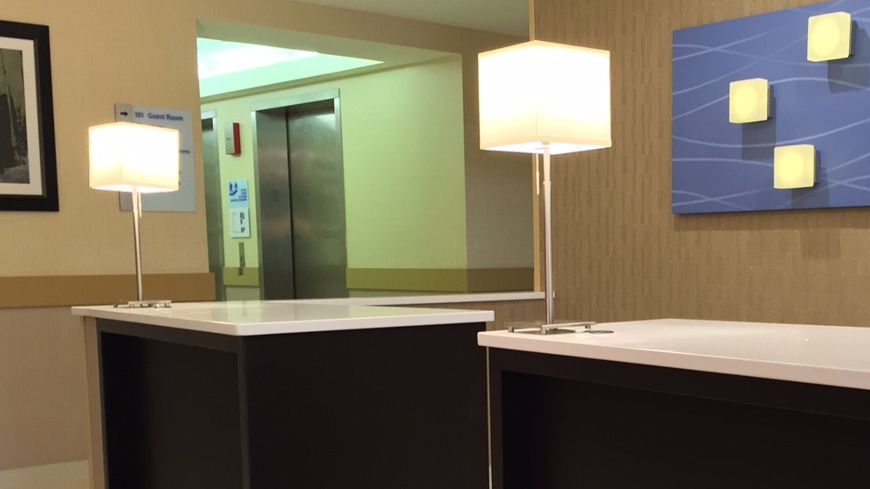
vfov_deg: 22.8
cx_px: 638
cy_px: 377
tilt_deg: -6.1
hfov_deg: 39.0
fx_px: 1200
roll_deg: -0.4
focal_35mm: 52
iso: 100
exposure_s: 1/30
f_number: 2.2
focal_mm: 4.15
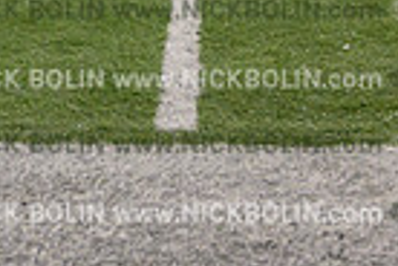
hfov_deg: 20.2
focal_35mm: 101
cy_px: -256
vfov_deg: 12.1
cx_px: 159
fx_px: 1117
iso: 5000
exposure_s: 1/1000
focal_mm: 24
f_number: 4
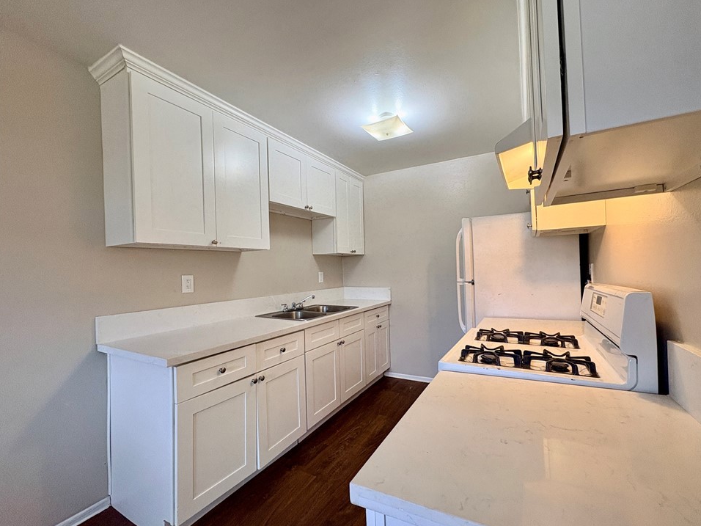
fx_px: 304
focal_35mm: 15
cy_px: 269
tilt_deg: +0.7
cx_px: 374
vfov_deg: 81.7
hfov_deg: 98.0
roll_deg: +1.6
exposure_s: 1/120
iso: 200
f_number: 2.2
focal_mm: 2.22
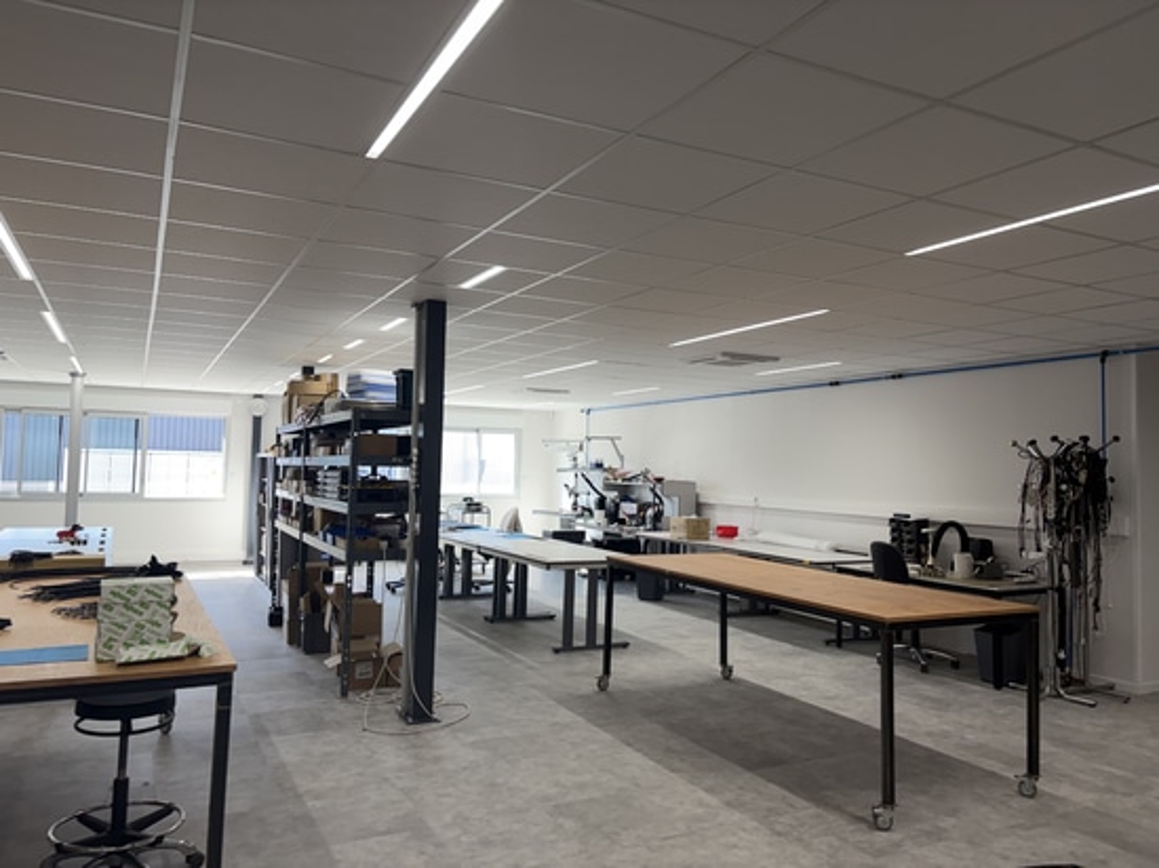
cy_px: 434
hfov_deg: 67.3
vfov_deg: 53.0
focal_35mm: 26
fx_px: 870
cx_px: 580
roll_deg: -0.6
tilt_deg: +5.3
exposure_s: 1/100
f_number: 1.6
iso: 32
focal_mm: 5.96
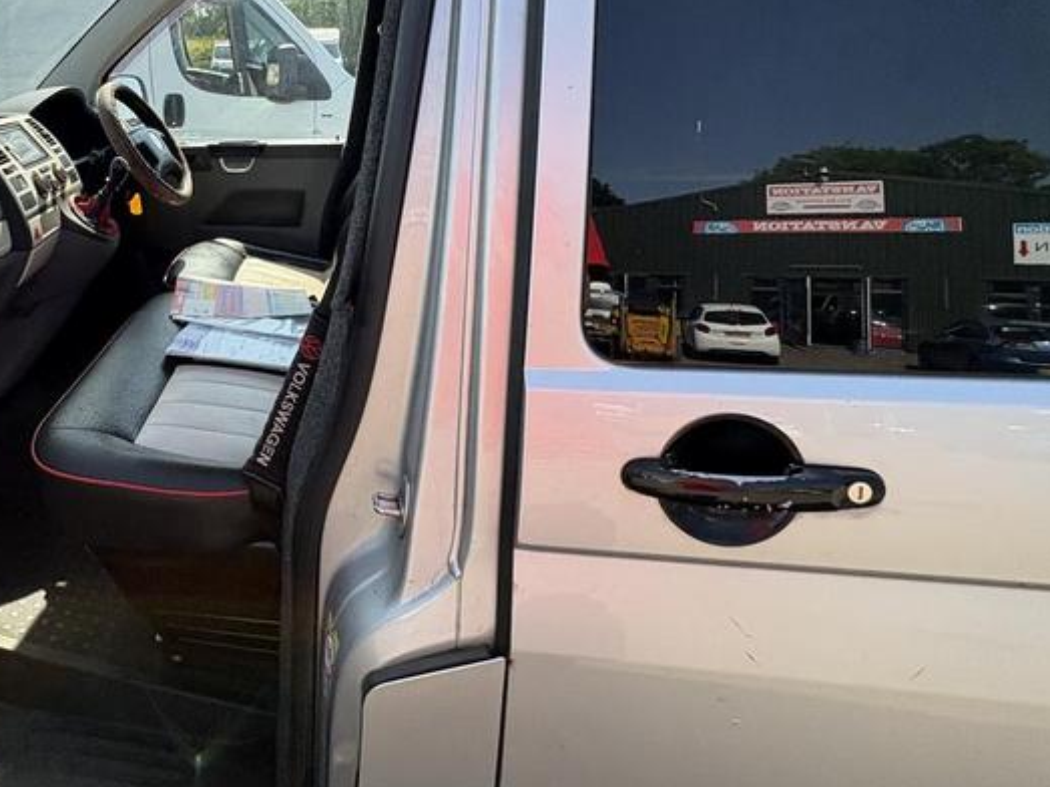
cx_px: 227
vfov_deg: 55.3
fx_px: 728
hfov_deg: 65.8
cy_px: 247
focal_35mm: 24
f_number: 2.2
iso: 40
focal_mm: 2.22
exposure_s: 1/596
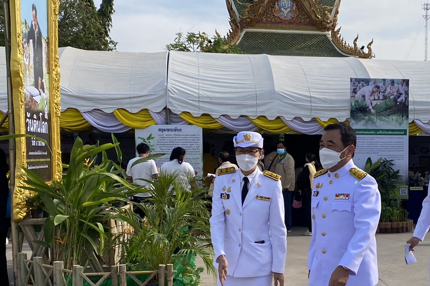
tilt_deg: -4.5
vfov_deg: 24.0
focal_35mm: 56
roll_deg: -0.5
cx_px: 349
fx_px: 669
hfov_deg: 34.5
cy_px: 209
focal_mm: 4.25
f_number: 1.8
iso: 32
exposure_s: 1/2222
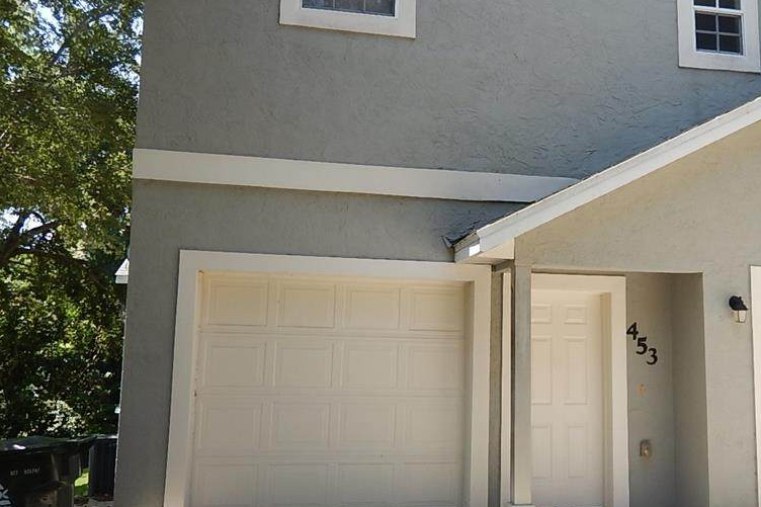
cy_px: 260
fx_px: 719
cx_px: 454
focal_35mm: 34
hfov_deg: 55.4
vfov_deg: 38.9
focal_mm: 4.3
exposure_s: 1/500
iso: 125
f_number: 2.8
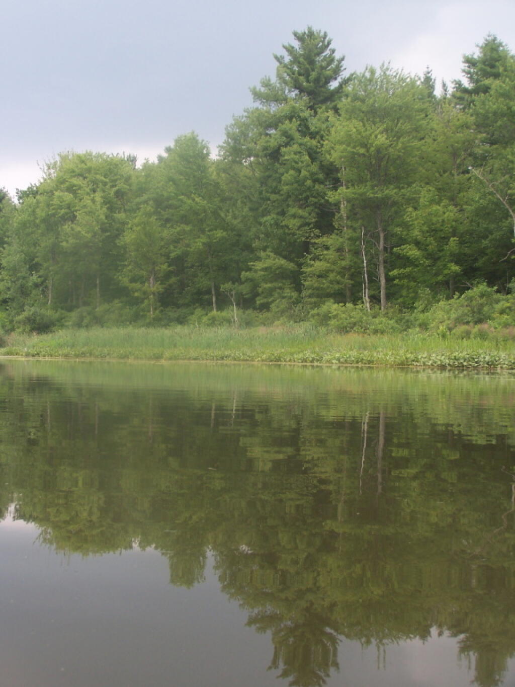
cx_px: 258
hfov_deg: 24.8
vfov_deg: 32.7
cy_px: 344
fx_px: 1170
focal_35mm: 59
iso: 80
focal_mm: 9.8
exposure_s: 1/160
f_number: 3.1
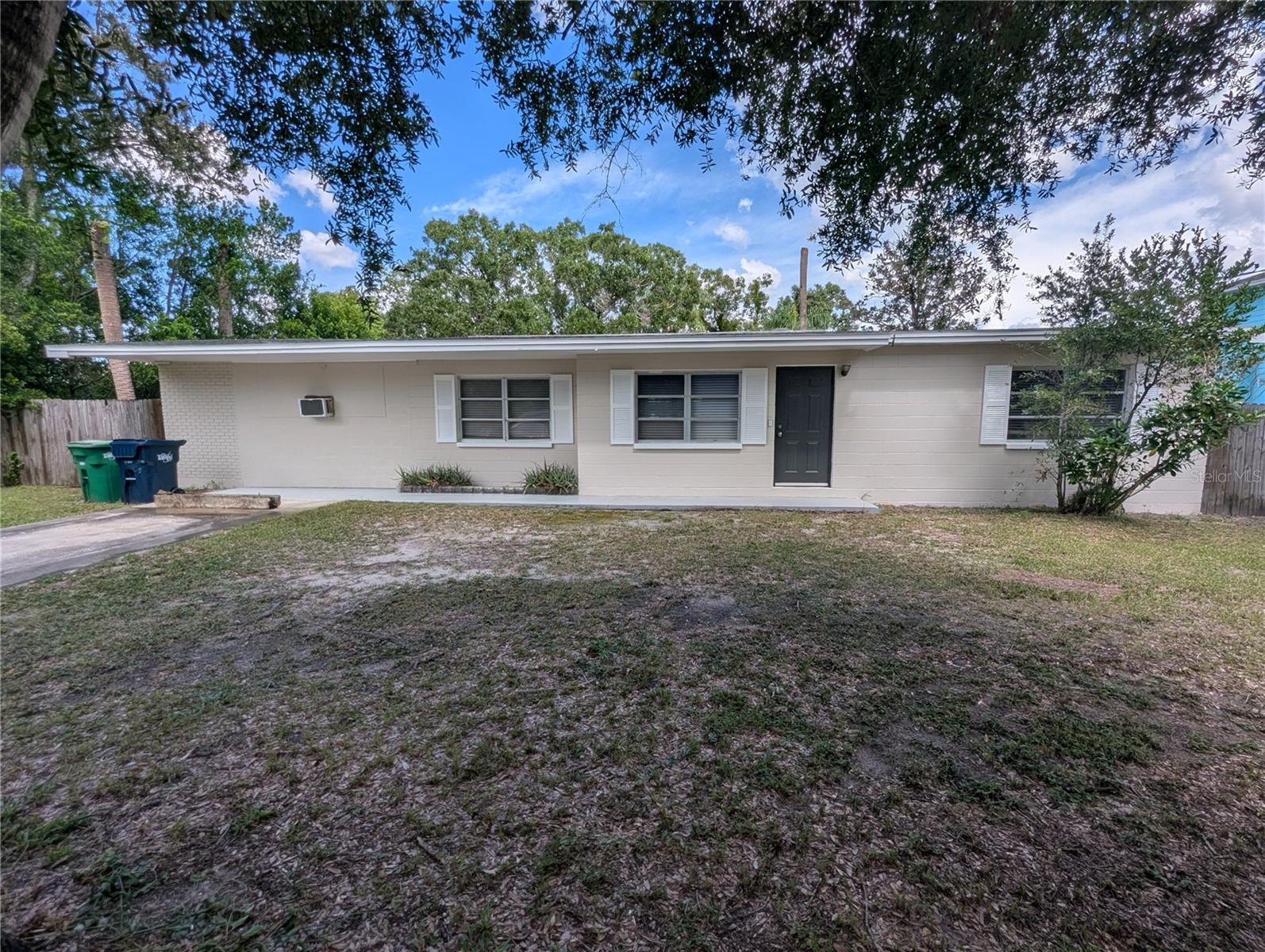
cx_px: 632
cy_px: 476
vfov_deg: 90.1
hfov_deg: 106.1
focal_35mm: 13
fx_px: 476
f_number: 2.2
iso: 41
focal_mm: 1.95
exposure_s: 1/1208
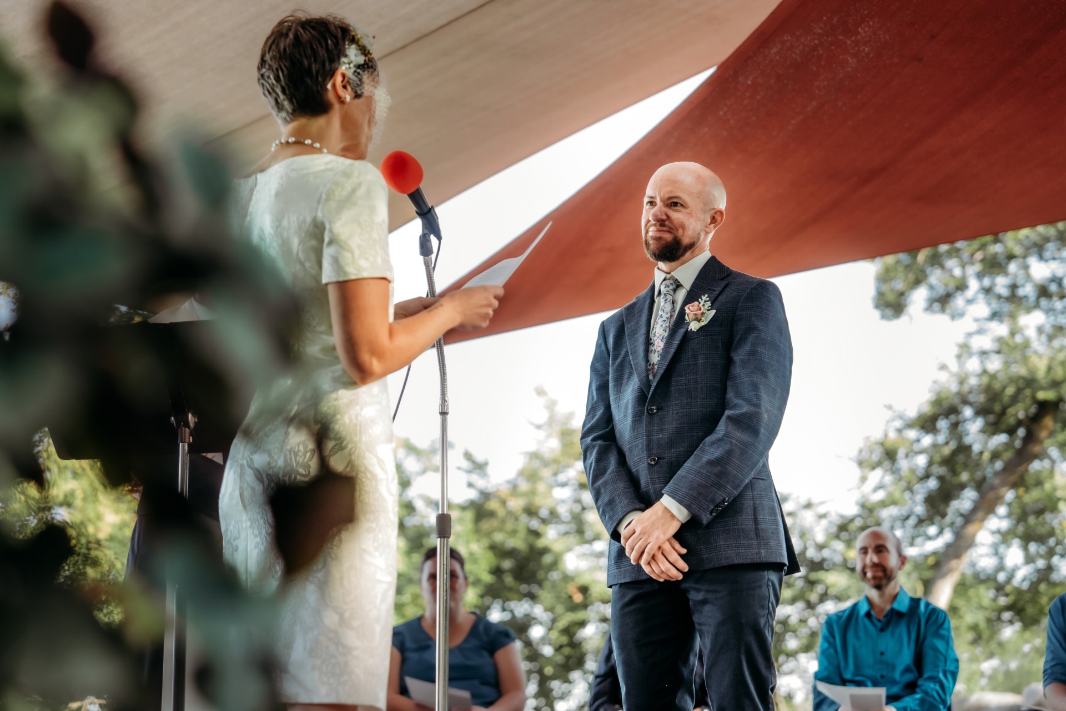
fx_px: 2073
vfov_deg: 19.5
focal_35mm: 70
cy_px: 356
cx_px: 533
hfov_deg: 28.8
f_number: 2.8
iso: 1000
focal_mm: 70
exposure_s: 1/500
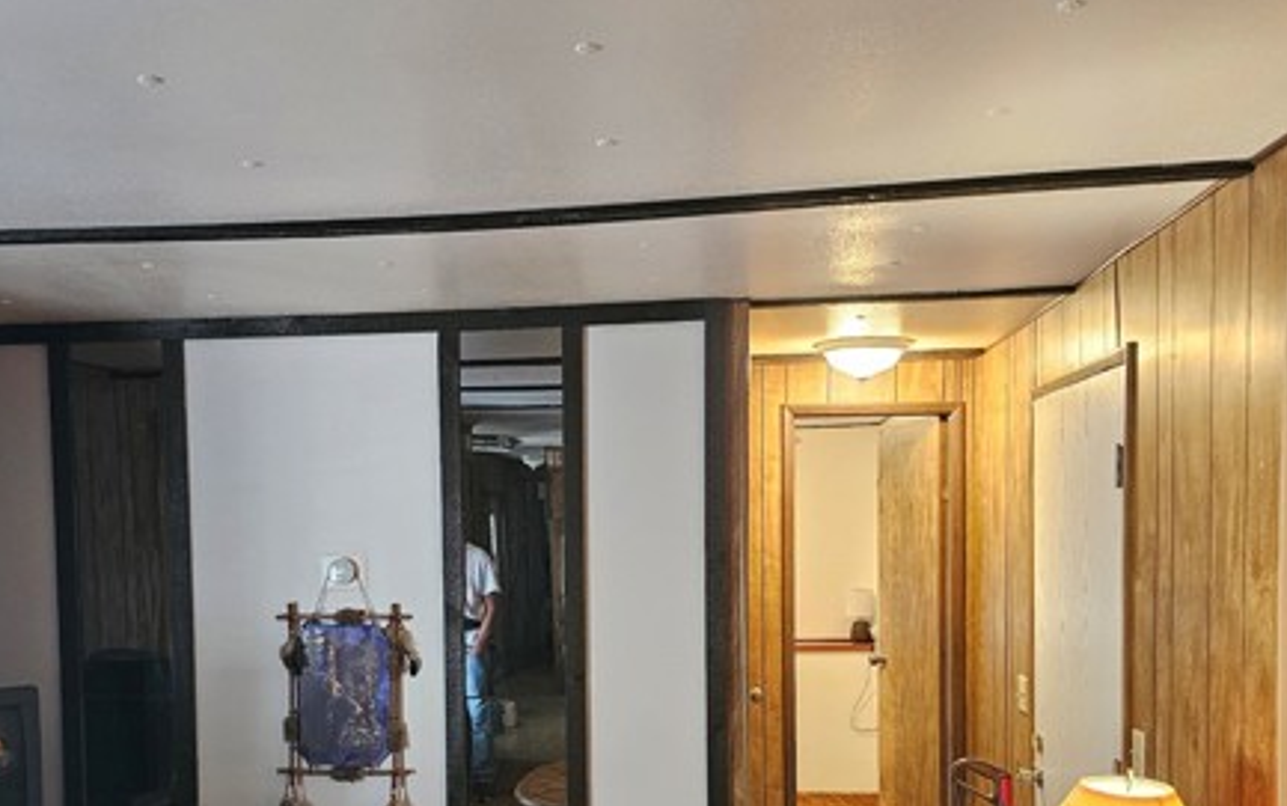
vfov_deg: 34.7
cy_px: 598
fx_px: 1263
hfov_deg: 53.7
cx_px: 541
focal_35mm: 36
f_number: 1.7
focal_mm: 6.3
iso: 640
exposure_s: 1/120
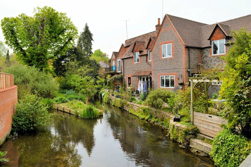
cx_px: 126
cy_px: 84
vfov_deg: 43.5
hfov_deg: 62.0
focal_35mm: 30
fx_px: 209
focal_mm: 20
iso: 100
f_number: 8
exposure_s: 1/200
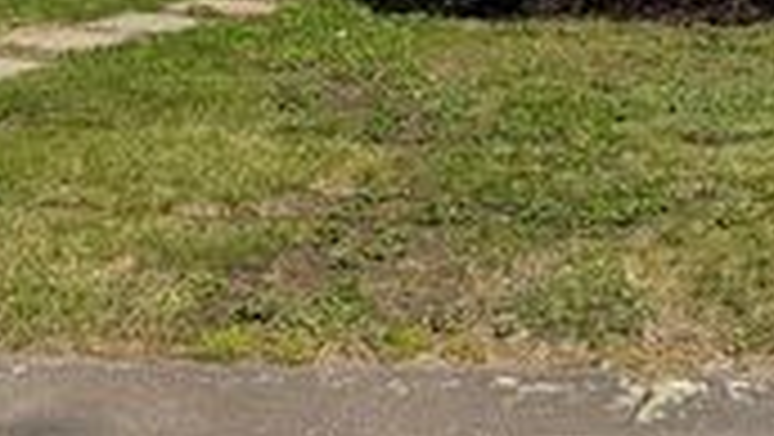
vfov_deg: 14.3
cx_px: 778
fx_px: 1561
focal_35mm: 76
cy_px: -321
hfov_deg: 26.3
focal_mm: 6.76
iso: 80
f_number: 1.78
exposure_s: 1/6173
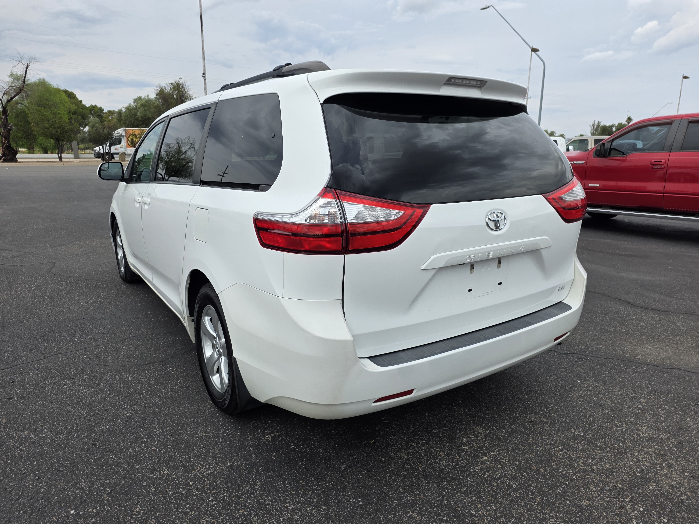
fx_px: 464
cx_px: 350
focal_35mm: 23
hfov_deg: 73.9
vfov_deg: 58.9
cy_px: 262
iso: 80
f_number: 1.7
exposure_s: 1/3677
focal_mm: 6.25
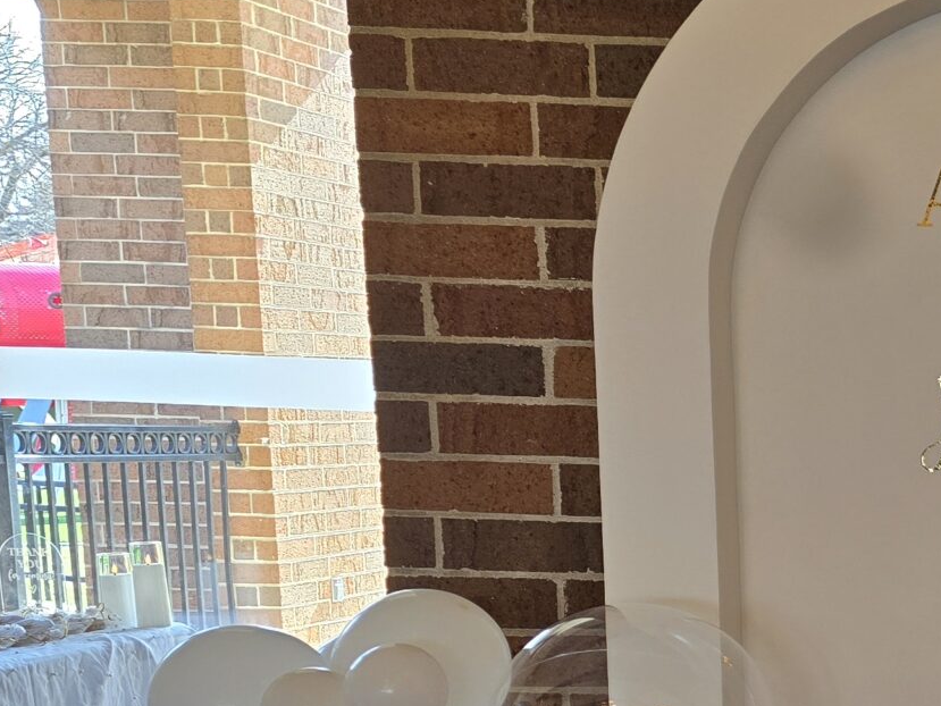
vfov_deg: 20.1
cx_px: 1444
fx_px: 1930
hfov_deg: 22.2
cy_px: 694
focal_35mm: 71
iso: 80
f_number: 1.7
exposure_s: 1/120
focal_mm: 6.3
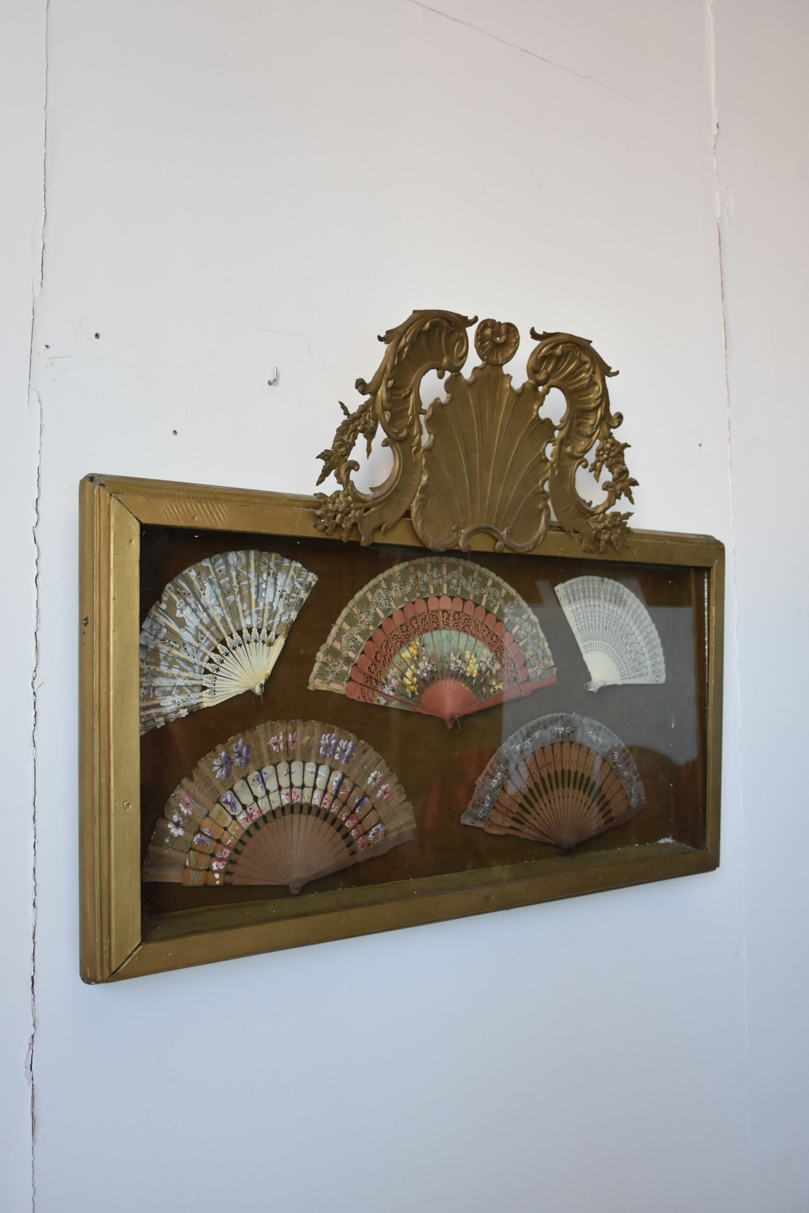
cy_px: 606
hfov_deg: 40.0
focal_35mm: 33
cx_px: 404
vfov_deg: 57.2
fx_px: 1112
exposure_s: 1/80
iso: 800
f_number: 4.5
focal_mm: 22
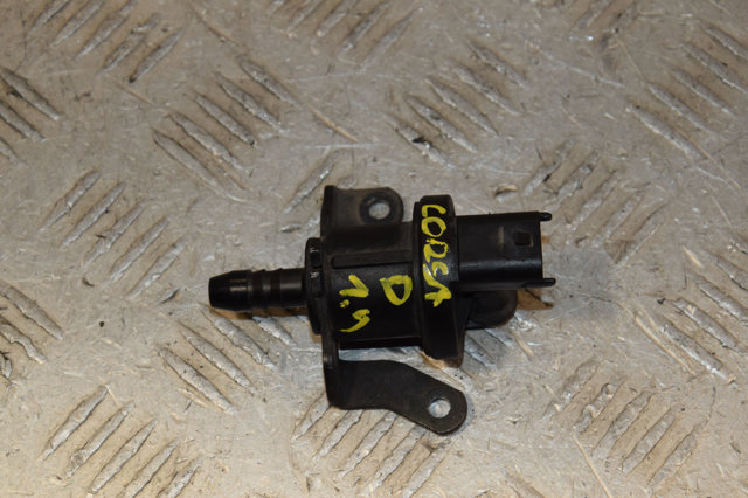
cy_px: 249
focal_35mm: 105
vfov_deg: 13.0
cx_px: 374
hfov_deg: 19.5
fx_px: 2180
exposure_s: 1/200
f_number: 9
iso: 800
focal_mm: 70
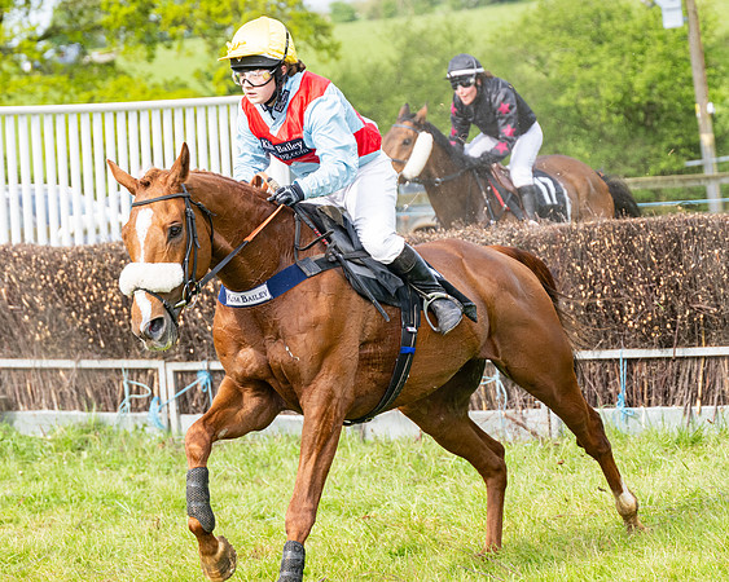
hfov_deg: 11.6
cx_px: 438
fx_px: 3572
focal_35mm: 166
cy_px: 291
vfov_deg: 9.3
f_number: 4
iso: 400
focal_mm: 98
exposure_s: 1/1600
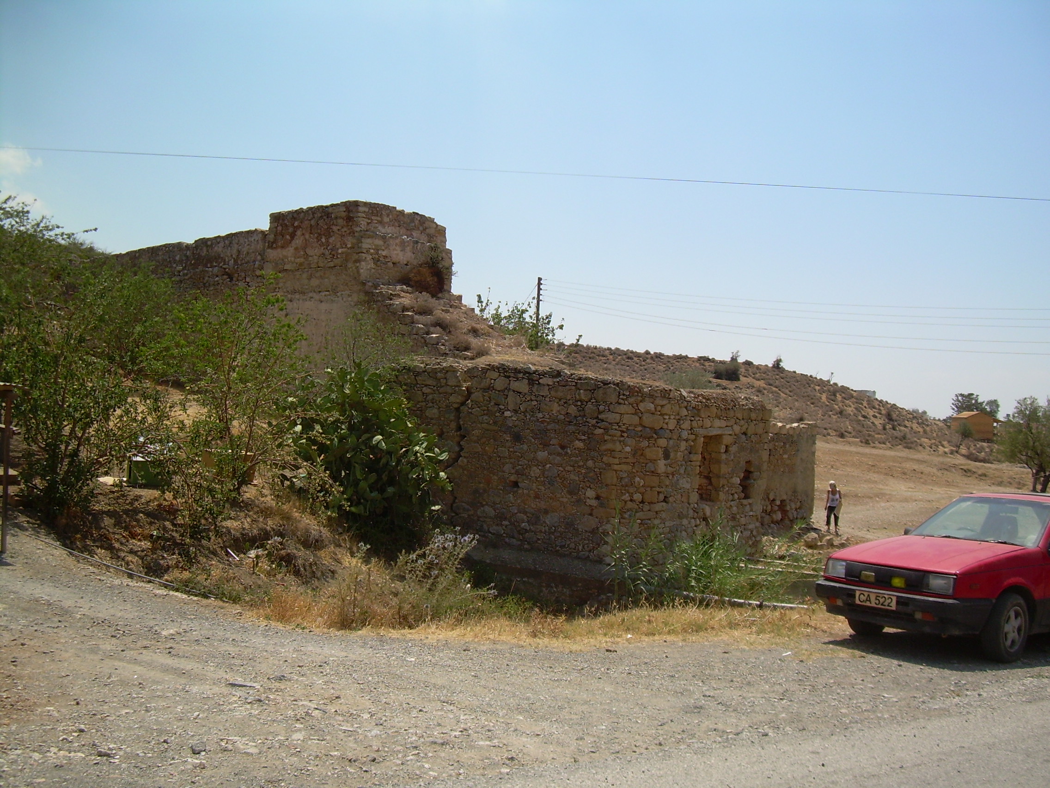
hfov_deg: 49.0
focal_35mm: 38
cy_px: 394
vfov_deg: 37.7
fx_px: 1153
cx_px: 525
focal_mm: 6.3
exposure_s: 1/1297
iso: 50
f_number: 2.8
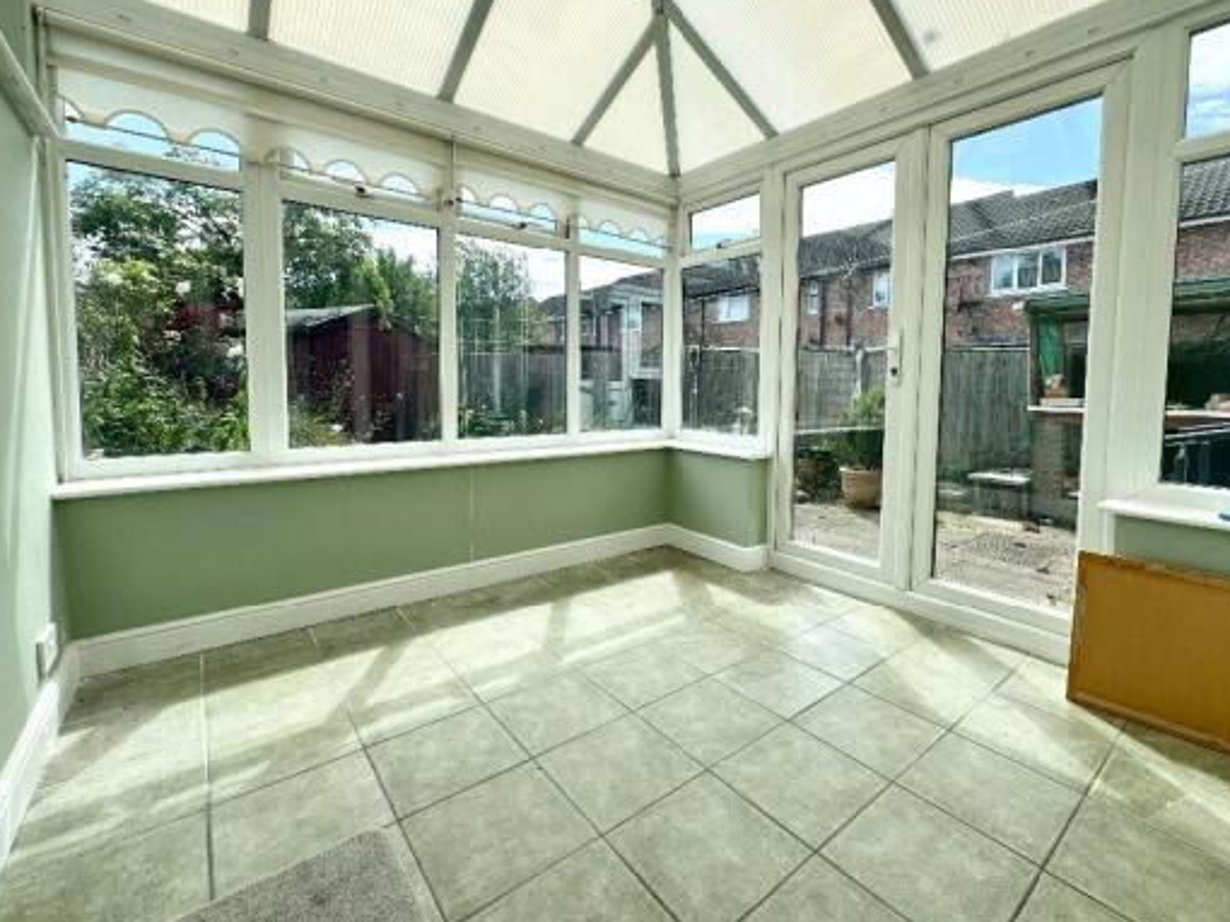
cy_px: 419
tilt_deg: -3.7
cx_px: 672
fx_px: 568
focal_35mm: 16
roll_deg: -0.5
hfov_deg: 94.3
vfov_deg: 77.9
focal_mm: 2.22
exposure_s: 1/840
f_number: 2.2
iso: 40
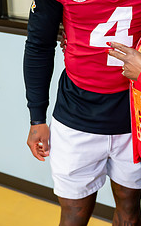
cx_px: 122
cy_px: 41
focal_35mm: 81
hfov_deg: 15.9
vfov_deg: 25.1
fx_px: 499
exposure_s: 1/200
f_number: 2.8
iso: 1600
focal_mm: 24
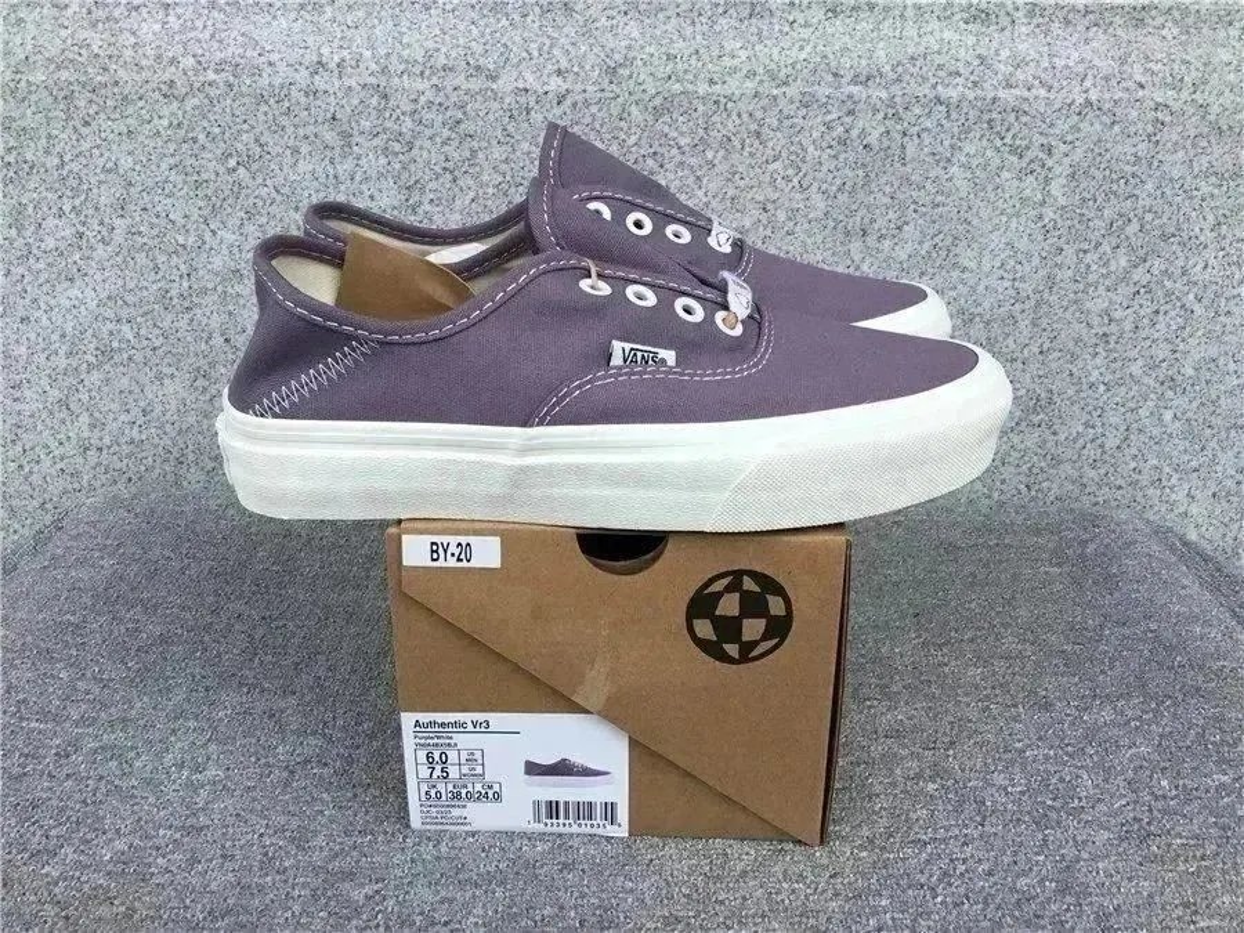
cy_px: 466
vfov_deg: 45.4
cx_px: 622
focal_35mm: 31
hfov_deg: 58.4
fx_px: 1114
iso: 25
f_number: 2.4
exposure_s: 1/397
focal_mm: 3.3
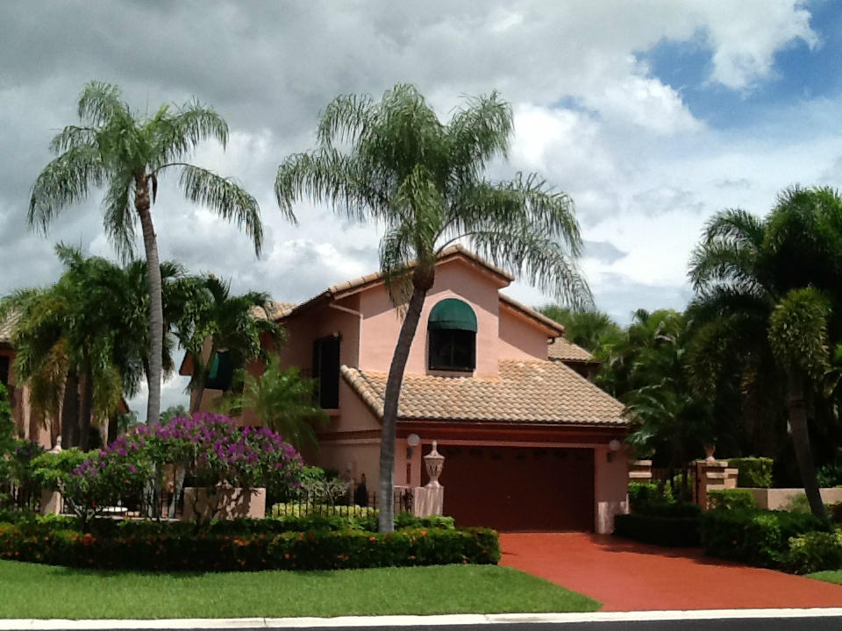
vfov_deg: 32.9
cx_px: 421
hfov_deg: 42.9
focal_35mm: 44
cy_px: 316
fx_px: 1070
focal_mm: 2.03
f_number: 2.4
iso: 40
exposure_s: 1/1912
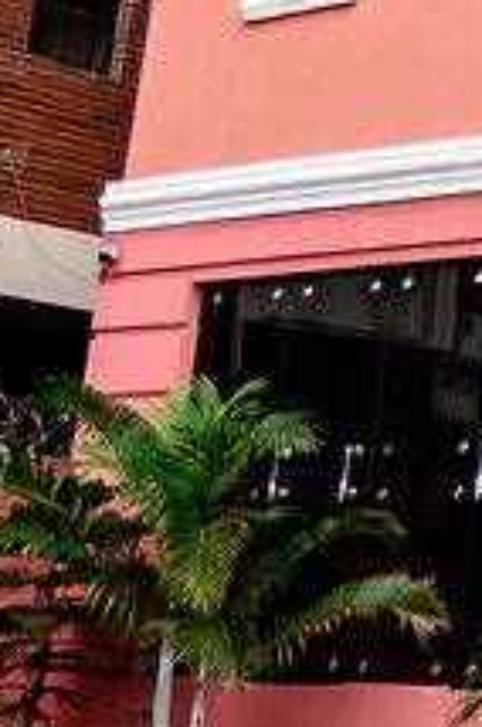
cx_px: 1334
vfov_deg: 17.6
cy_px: 100
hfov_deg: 9.7
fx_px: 2317
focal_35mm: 115
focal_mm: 16
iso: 160
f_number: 2.8
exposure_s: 1/1250
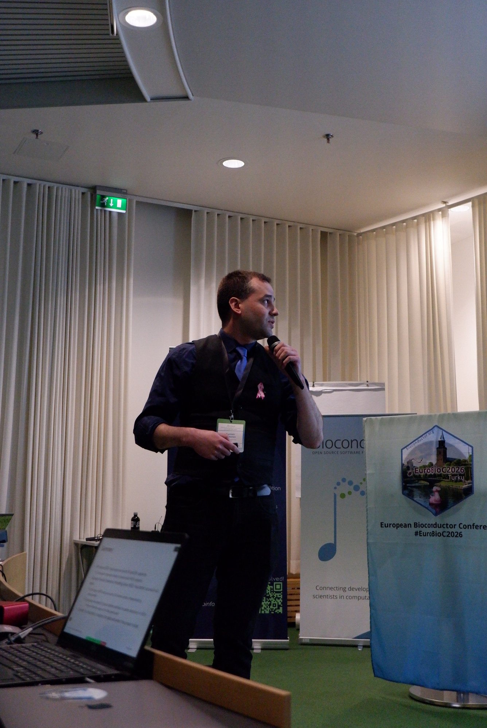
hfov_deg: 31.9
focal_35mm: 42
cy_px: 364
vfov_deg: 46.4
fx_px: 851
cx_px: 244
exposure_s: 1/400
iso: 6400
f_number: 4.5
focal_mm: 28.8
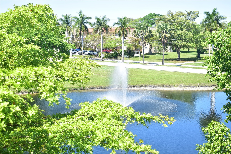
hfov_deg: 33.4
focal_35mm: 60
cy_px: 77
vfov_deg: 22.6
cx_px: 116
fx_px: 385
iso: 100
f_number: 5.6
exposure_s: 1/125
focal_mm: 40
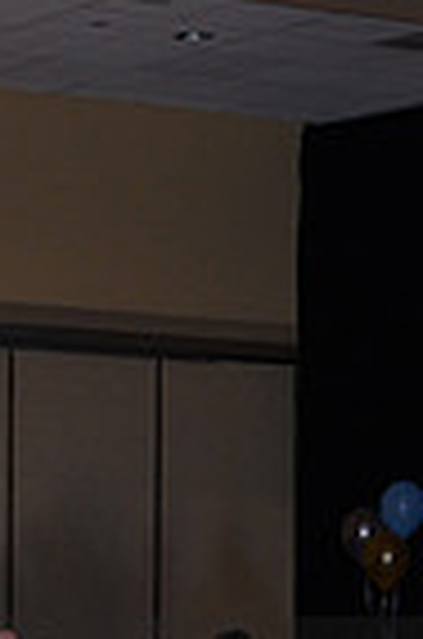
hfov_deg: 6.7
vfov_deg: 10.0
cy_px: 770
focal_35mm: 204
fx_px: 3613
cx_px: 29
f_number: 4.5
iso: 2000
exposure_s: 1/200
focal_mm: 50
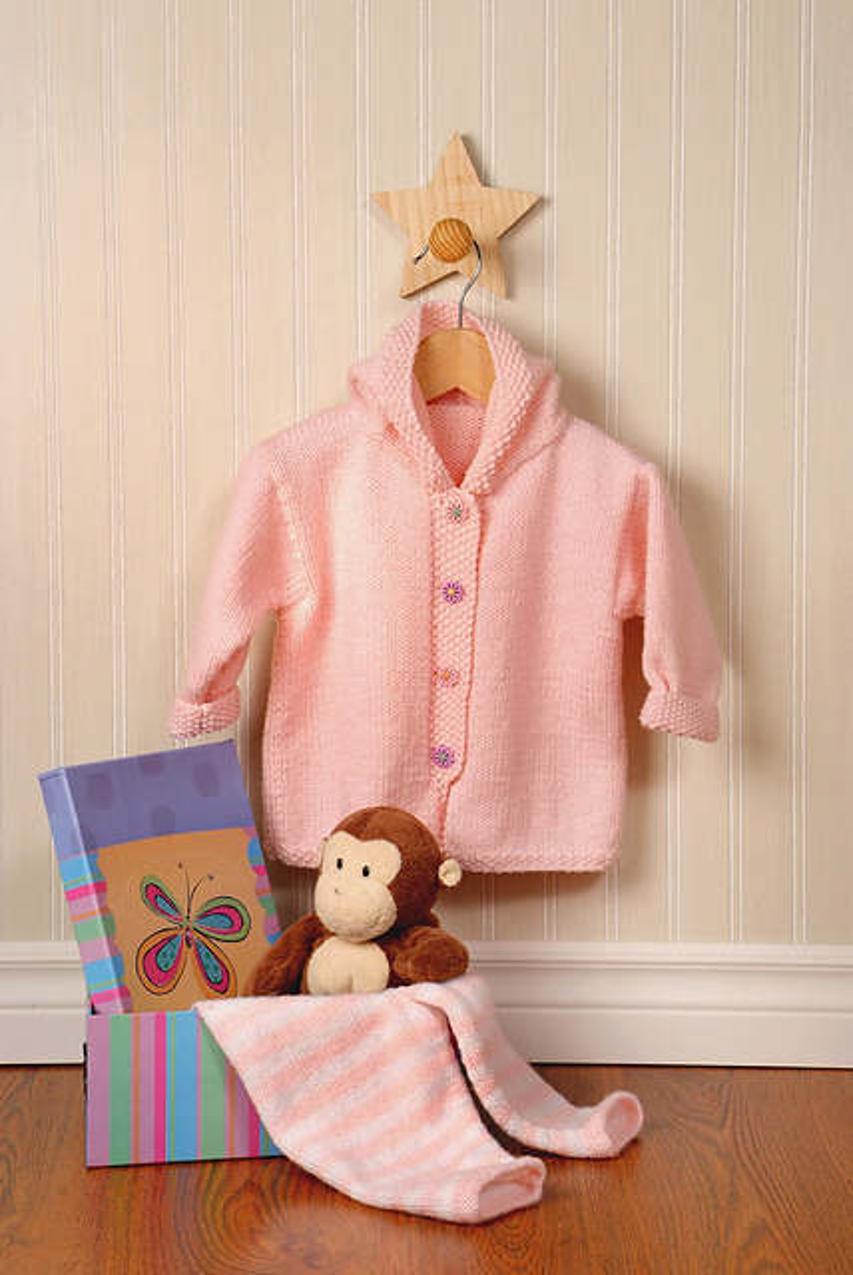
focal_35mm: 78
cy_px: 638
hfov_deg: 17.5
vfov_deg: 26.0
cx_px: 426
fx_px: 2766
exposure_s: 1/90
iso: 400
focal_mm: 52
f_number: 13
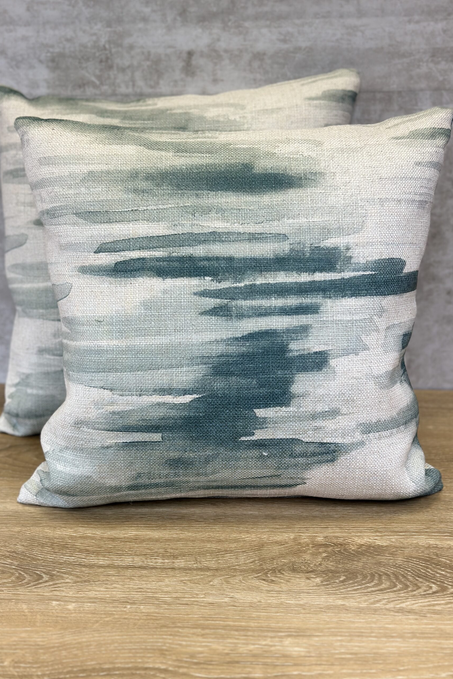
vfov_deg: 39.6
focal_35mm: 50
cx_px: 216
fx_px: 944
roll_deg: +1.3
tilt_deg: -18.2
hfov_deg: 27.0
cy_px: 340
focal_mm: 6.86
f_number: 1.78
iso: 64
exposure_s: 1/161
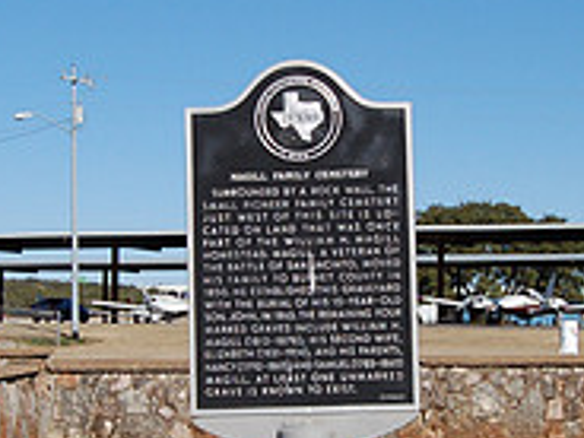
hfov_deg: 19.6
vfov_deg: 14.8
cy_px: 260
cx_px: 317
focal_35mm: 100
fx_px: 1687
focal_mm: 22
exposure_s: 1/400
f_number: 10
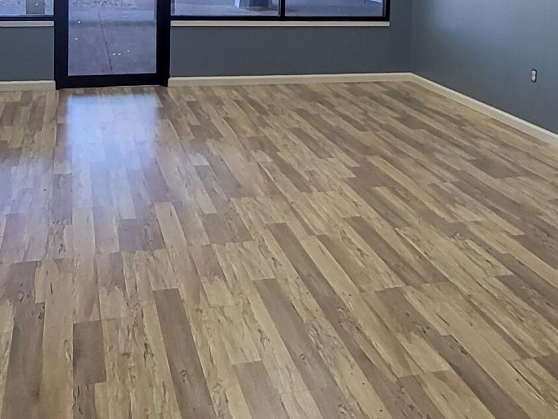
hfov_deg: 41.2
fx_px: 742
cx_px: 299
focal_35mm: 46
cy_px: -10
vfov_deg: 29.3
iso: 125
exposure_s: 1/60
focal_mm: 1.74
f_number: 2.2
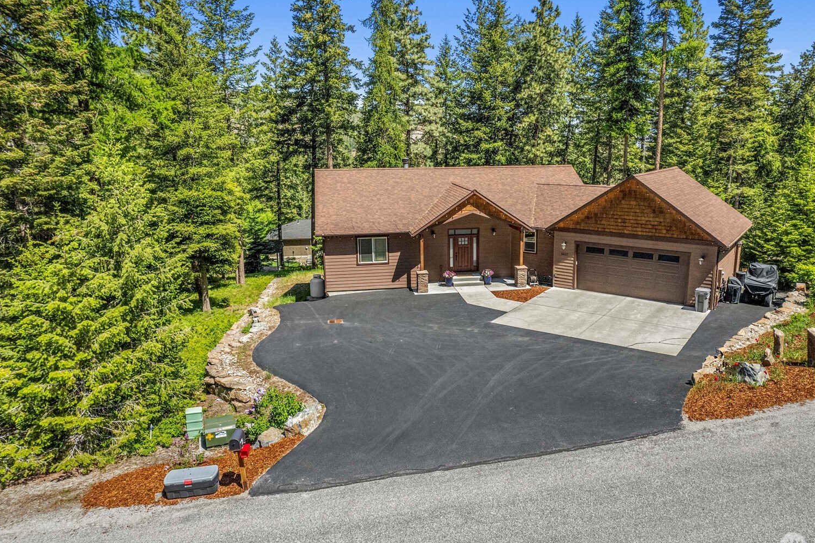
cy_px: 259
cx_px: 449
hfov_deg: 71.3
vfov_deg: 51.3
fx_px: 566
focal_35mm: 25
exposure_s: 1/4000
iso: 100
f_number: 2.8
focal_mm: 8.38
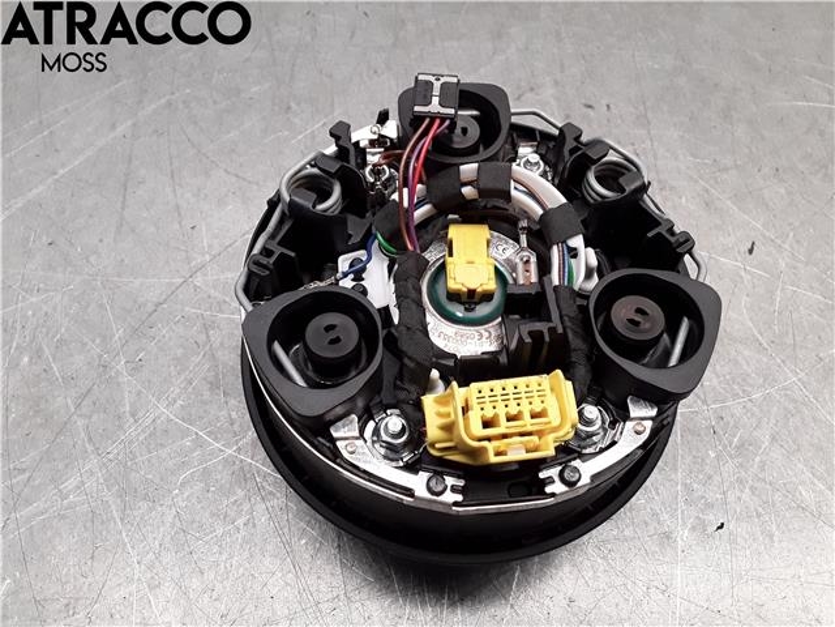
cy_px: 314
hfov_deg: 63.4
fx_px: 675
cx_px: 418
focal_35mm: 28
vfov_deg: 49.7
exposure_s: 1/100
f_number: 1.9
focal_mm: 2.91
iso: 80
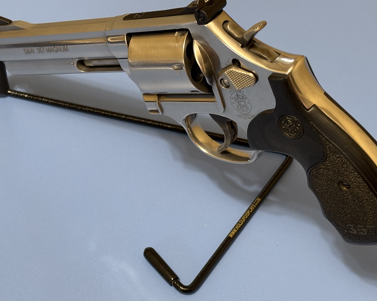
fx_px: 859
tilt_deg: -51.6
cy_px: 163
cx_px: 186
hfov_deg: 24.8
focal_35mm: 77
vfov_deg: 19.9
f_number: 1.6
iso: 100
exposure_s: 1/40
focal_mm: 5.96
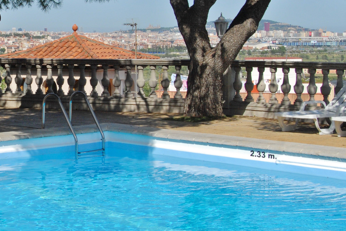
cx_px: 148
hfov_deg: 35.2
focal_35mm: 57
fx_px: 545
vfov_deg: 24.0
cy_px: 136
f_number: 11
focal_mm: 29
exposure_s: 1/500
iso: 320
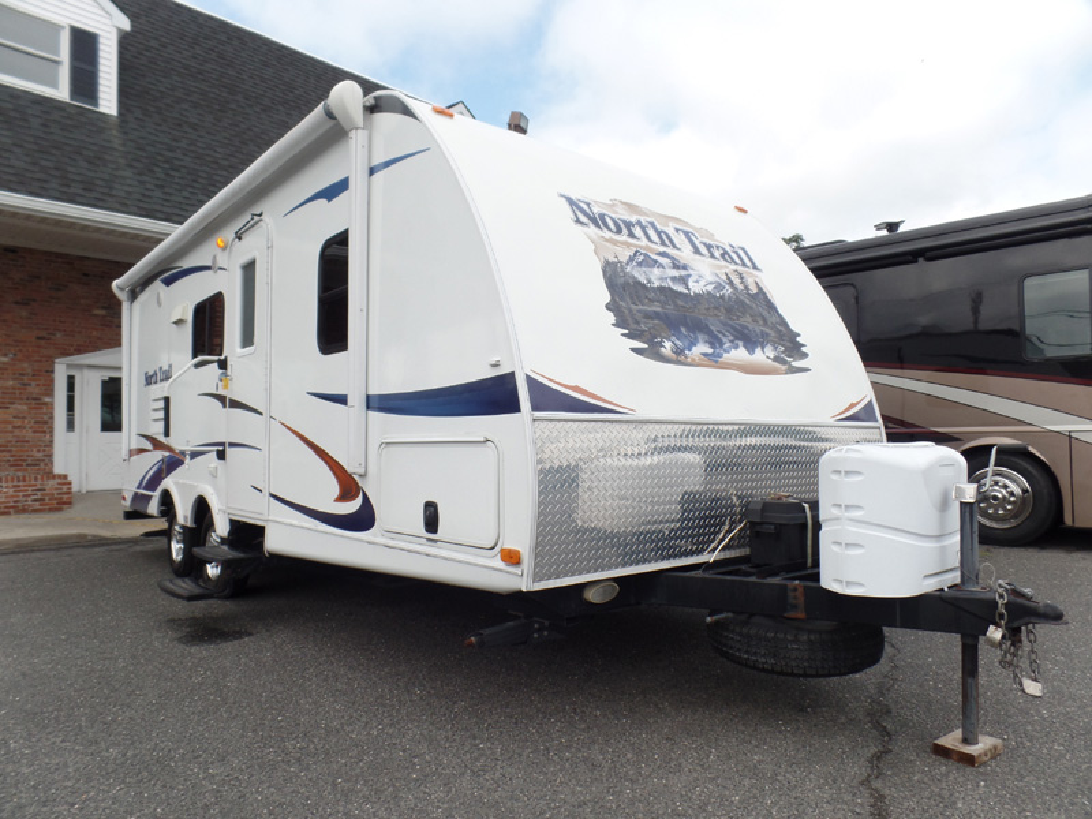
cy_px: 410
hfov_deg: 73.9
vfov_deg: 58.9
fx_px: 726
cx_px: 546
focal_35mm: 23
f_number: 3.2
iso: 80
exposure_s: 1/500
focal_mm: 4.1
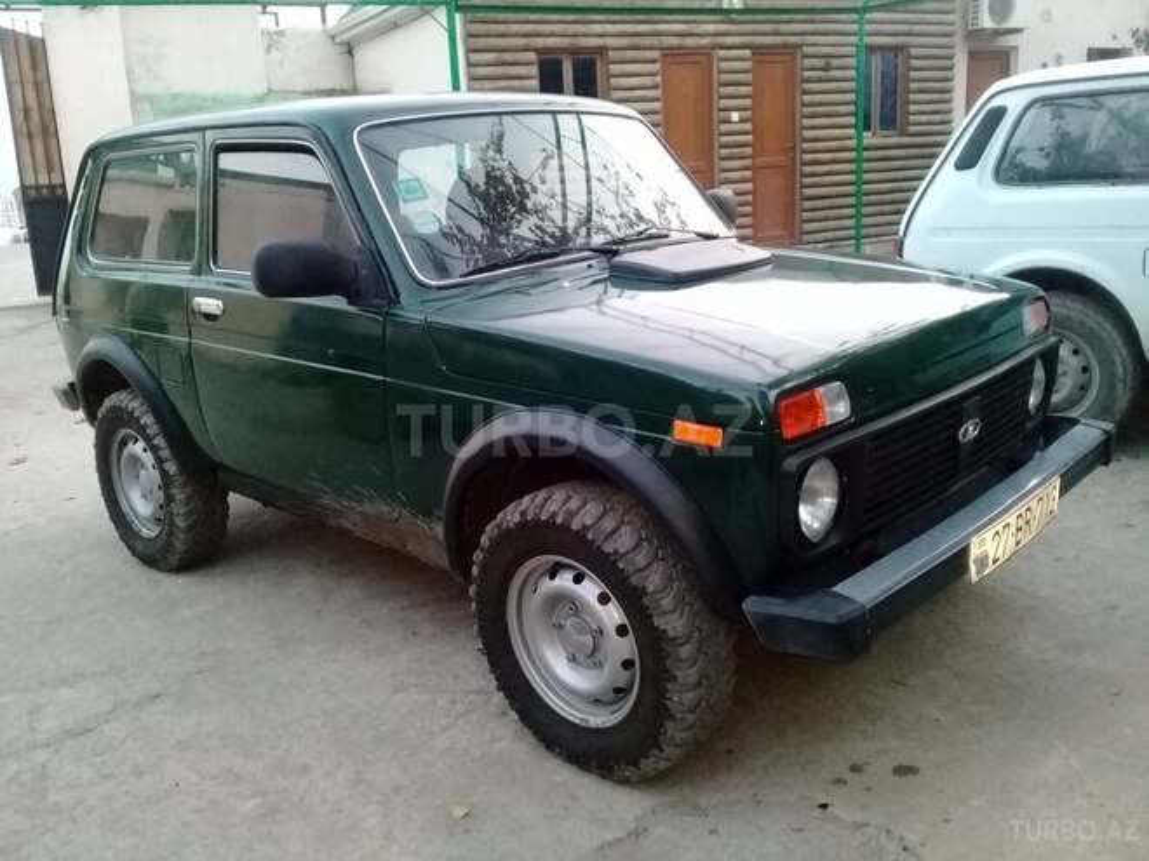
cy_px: 430
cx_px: 574
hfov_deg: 58.4
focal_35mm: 31
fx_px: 1029
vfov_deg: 45.4
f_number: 2.2
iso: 320
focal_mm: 3.3
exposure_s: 1/33
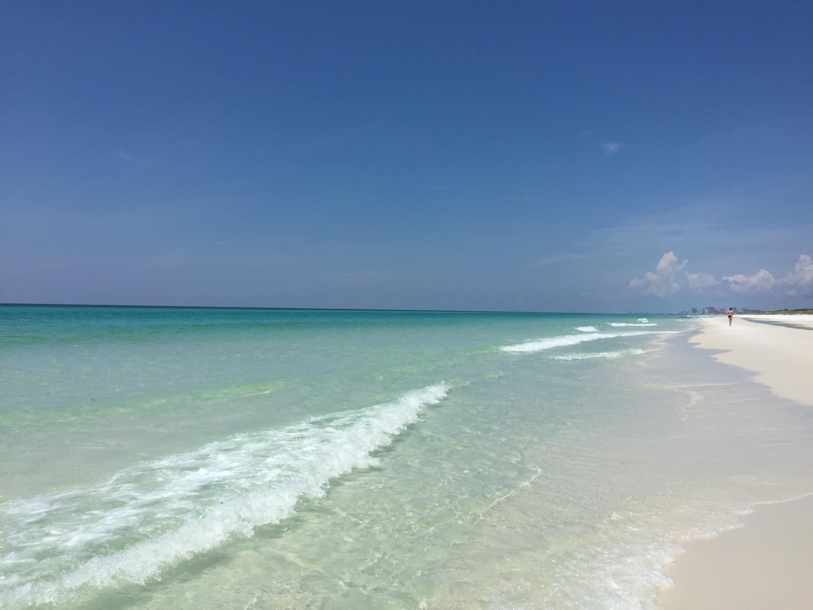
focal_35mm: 29
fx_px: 681
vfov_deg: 48.2
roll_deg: -2.4
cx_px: 406
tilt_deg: +0.4
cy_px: 305
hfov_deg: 61.7
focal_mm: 4.15
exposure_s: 1/5650
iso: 32
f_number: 2.2
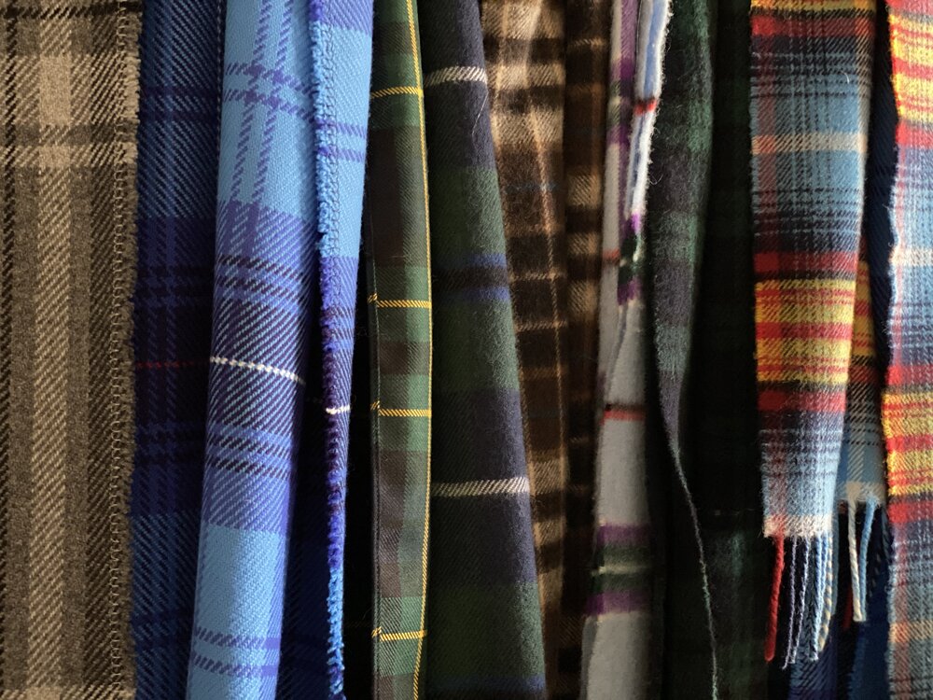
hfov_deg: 36.8
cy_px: 350
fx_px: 1402
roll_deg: -1.8
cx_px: 466
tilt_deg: +0.5
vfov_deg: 28.0
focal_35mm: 52
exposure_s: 1/15
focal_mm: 6
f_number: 2
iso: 800
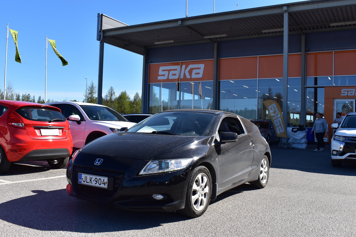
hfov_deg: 55.1
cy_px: 118
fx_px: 341
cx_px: 178
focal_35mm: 34
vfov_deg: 38.4
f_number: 11
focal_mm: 23
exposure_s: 1/500
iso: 400
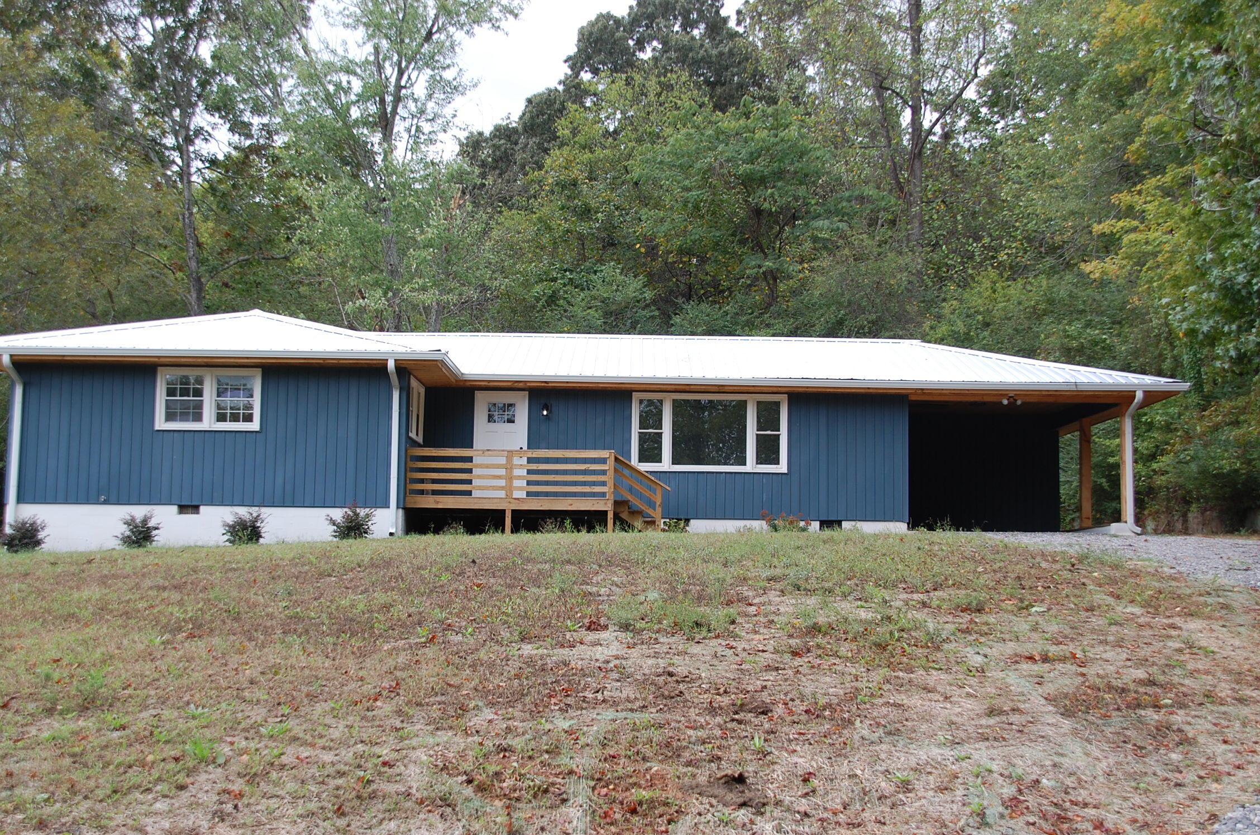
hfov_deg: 41.2
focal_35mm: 48
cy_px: 418
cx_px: 630
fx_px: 1677
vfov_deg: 28.0
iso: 200
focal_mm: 32
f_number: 7.1
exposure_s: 1/200
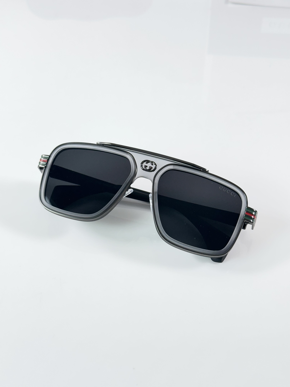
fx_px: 536
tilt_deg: -45.5
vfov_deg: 39.7
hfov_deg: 30.3
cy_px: 194
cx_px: 145
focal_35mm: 48
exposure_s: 1/100
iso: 80
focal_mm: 6.86
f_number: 1.78
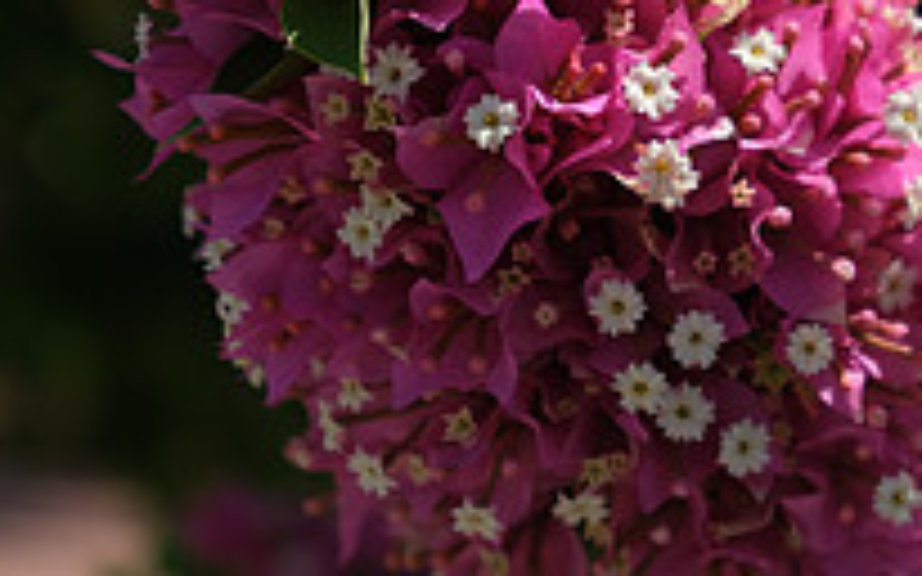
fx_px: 4145
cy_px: 79
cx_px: 702
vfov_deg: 7.9
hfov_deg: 12.7
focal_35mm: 165
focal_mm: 70
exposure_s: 1/400
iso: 100
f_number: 5.6
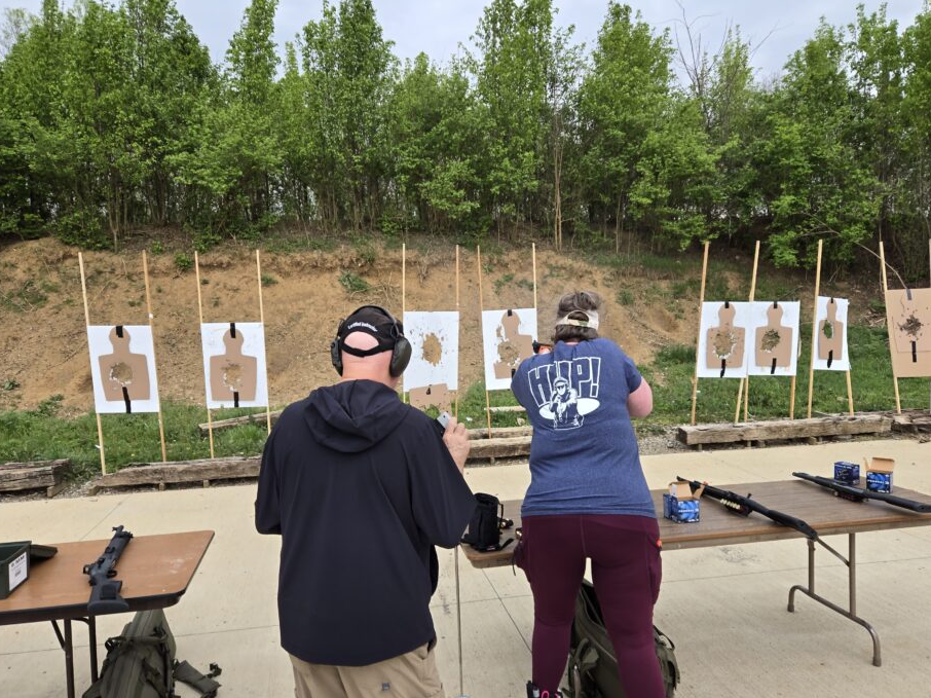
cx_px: 466
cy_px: 387
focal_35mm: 26
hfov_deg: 67.3
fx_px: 699
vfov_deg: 52.9
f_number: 1.8
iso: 40
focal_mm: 5.4
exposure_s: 1/180
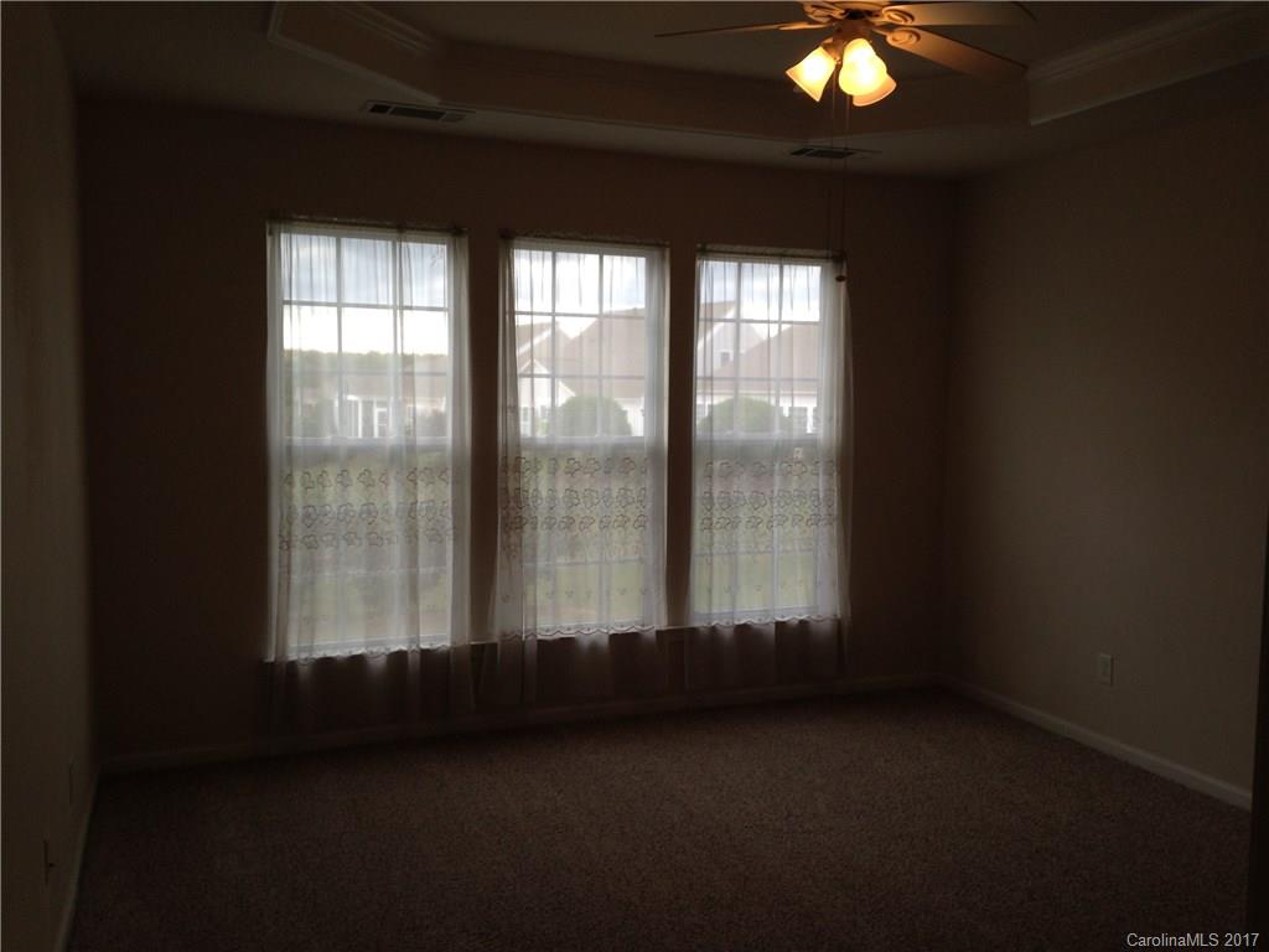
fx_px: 1210
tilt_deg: -5.7
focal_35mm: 33
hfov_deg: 55.4
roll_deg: +0.7
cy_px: 476
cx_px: 634
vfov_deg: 42.9
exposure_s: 1/60
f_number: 2.4
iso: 50
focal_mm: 4.12
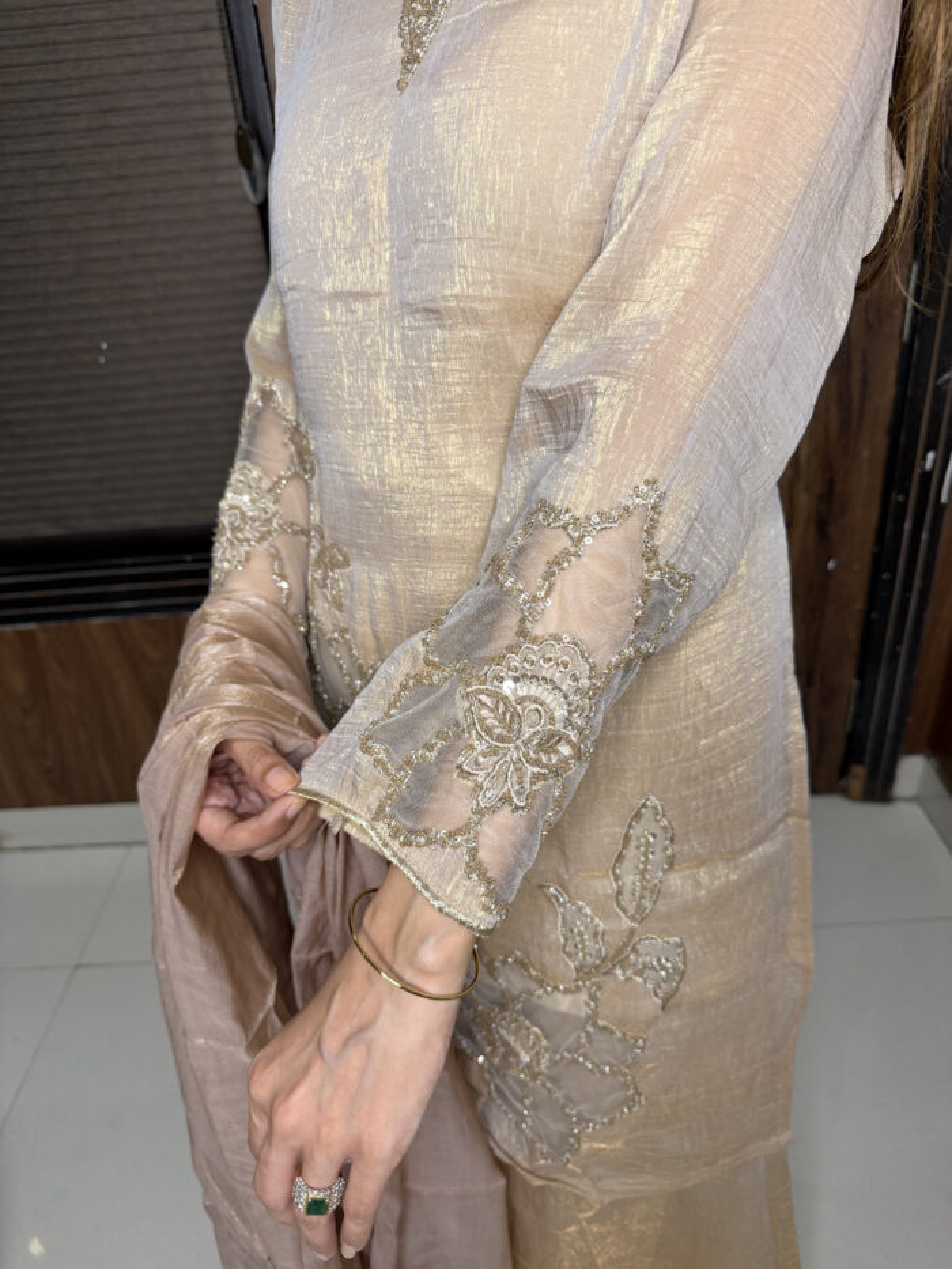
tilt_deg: -30.2
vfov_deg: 71.6
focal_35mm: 24
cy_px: 634
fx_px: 880
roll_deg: +3.7
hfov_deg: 56.8
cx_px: 476
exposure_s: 1/100
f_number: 1.78
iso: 160
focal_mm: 6.76
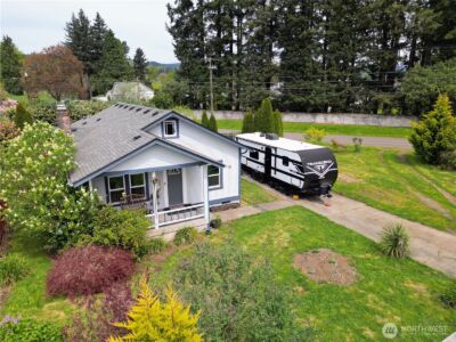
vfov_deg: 56.8
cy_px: 171
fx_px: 316
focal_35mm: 24
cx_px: 228
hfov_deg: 71.6
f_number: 1.7
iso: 100
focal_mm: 6.72
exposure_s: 1/400
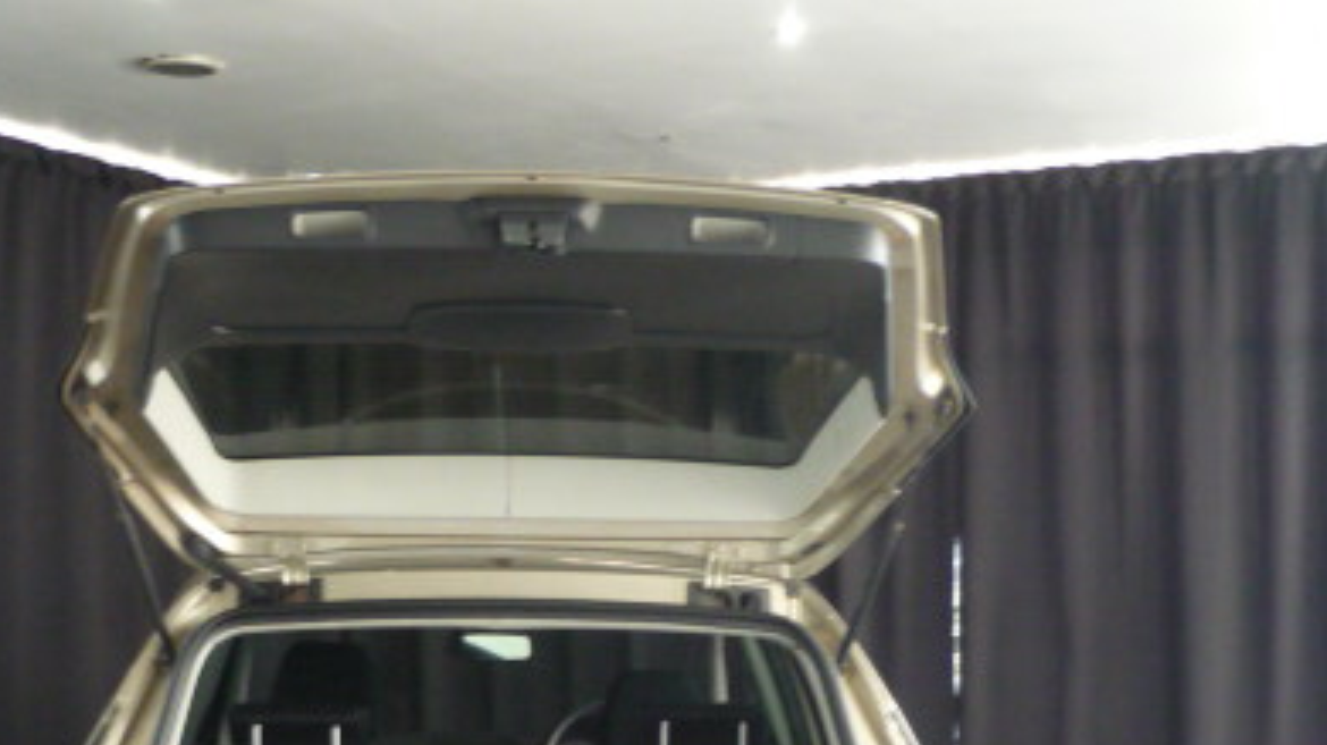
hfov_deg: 35.2
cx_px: 470
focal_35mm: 59
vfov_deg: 19.5
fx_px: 2075
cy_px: 813
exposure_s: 1/30
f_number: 2.8
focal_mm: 5.5
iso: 400
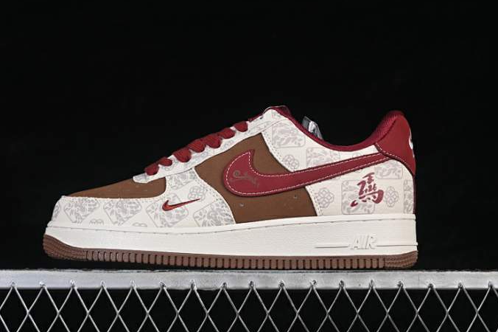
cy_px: 158
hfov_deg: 25.1
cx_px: 234
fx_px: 1120
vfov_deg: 16.8
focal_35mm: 81
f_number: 8
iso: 160
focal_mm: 50
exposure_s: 1/80
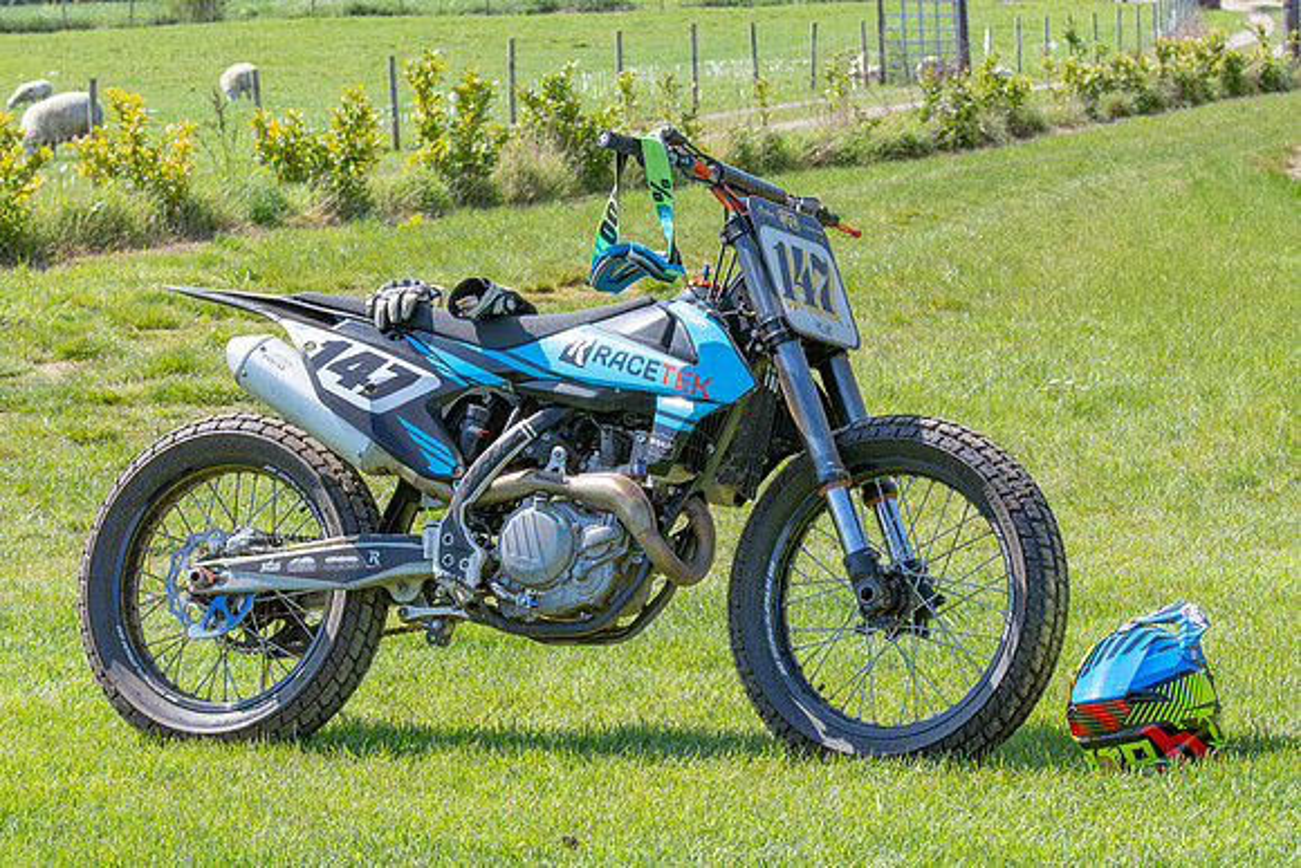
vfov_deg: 13.0
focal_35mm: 105
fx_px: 3795
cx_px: 650
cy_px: 434
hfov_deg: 19.5
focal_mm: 70
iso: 200
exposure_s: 1/160
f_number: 8
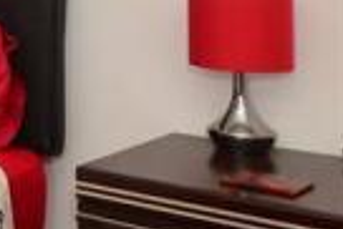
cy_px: -62
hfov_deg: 15.1
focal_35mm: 79
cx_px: -477
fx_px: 757
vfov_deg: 16.4
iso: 200
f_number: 5.6
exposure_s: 1/125
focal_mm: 11
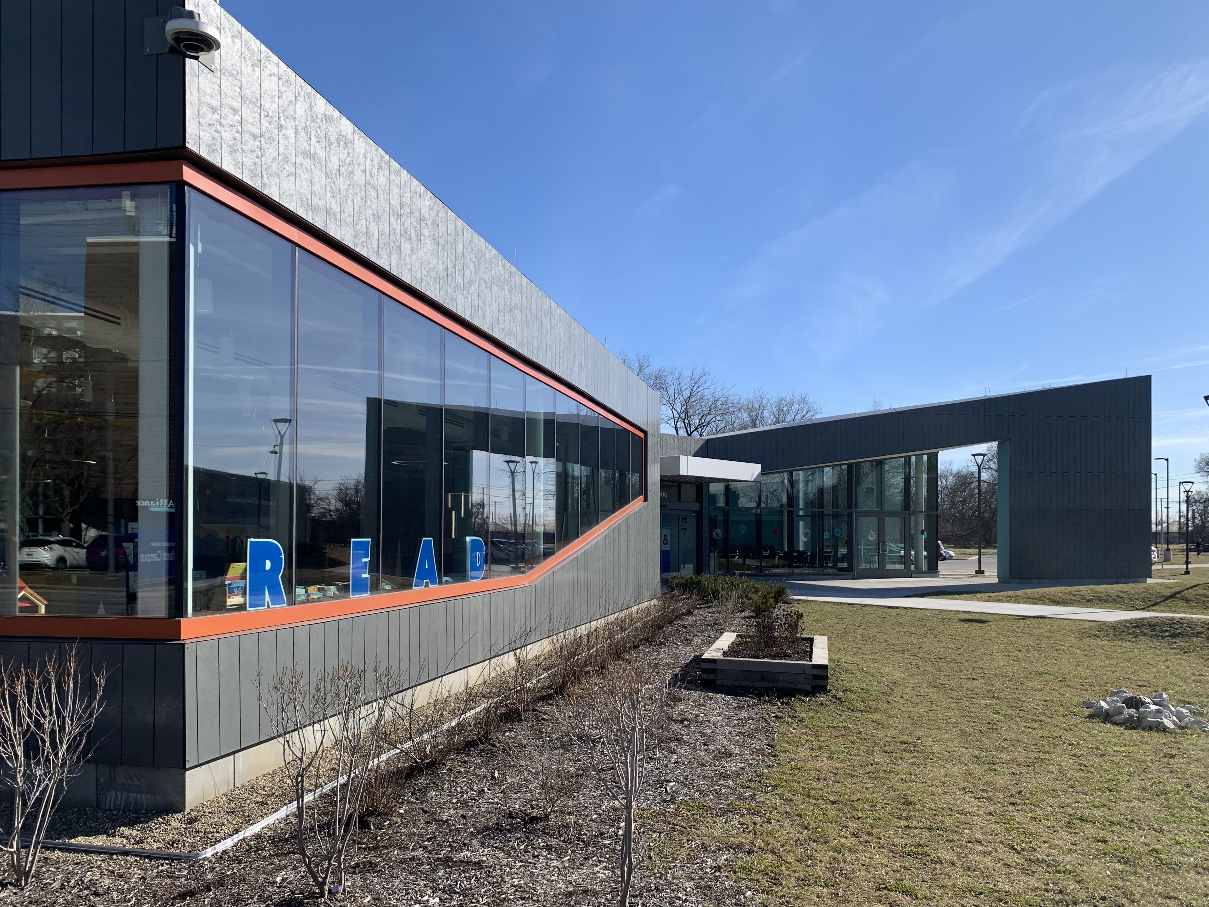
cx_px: 604
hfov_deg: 67.3
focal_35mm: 26
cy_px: 454
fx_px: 908
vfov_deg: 53.1
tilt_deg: +5.1
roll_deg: -0.5
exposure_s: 1/2364
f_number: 1.8
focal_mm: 4.25
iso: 25
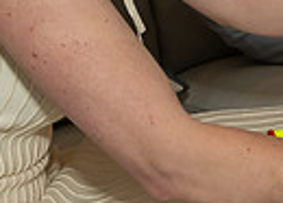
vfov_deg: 7.2
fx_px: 1600
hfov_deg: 9.7
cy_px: -56
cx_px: 489
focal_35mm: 199
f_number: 7.1
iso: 800
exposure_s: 1/250
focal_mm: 26
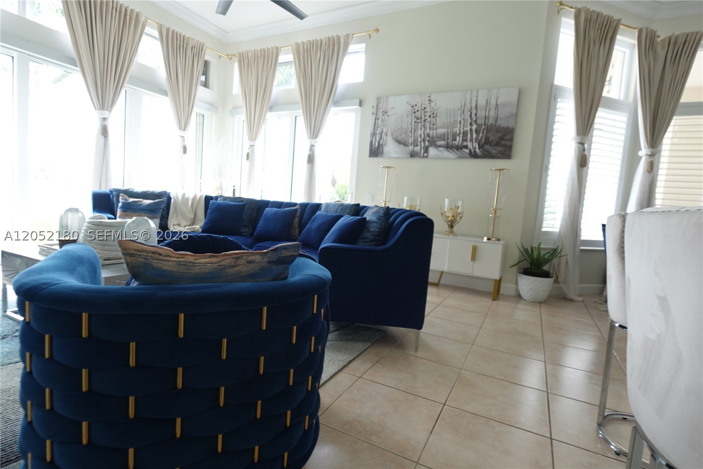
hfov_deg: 90.0
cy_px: 234
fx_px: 351
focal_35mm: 18
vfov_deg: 67.4
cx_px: 352
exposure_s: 1/80
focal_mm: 6.9
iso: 160
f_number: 1.8
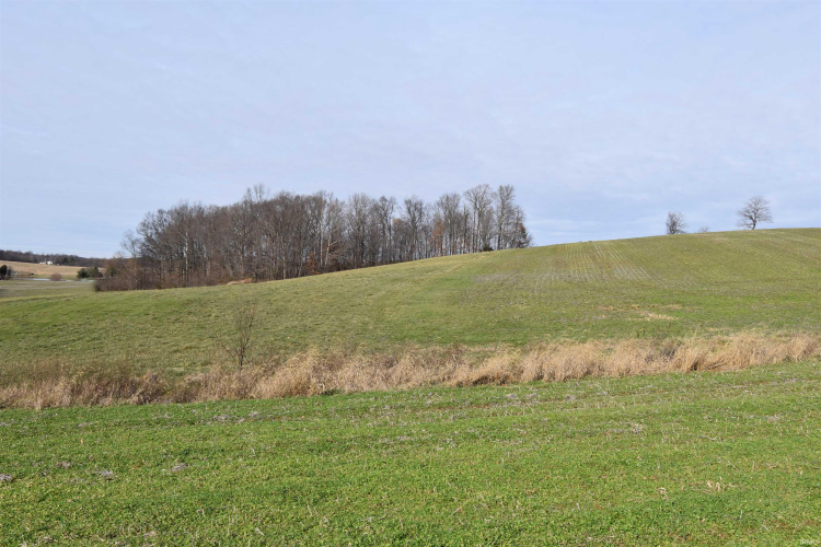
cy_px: 274
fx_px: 684
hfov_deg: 61.9
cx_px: 410
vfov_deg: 43.6
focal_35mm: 30
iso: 200
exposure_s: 1/400
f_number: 10
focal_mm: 20
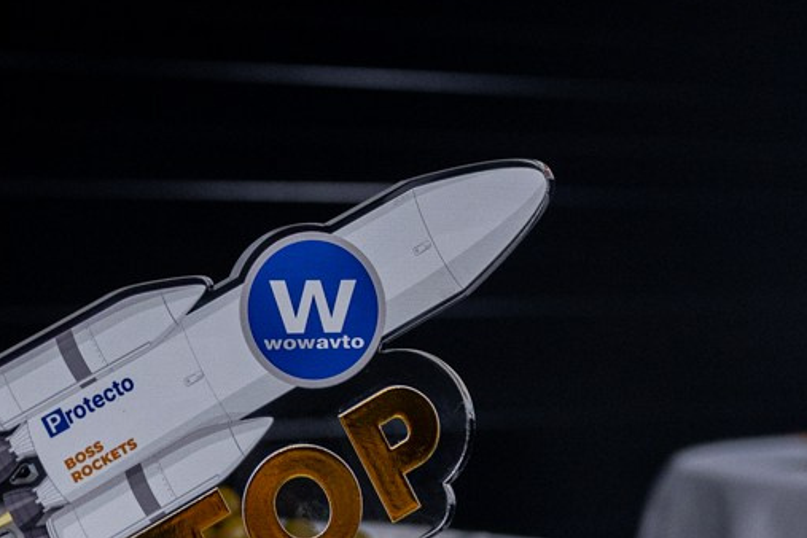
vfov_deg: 12.9
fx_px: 2376
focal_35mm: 106
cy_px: 183
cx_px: 264
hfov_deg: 19.2
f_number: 2.8
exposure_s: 1/125
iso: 800
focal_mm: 28
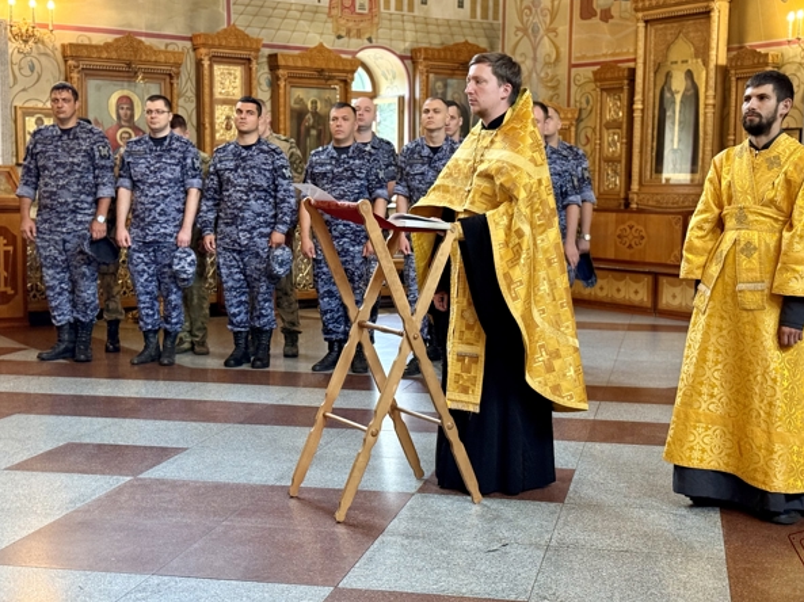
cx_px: 441
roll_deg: -1.3
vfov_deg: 27.0
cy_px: 304
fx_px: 1253
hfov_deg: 35.5
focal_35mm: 54
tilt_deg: -5.5
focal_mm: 6.76
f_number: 1.78
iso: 320
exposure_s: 1/33
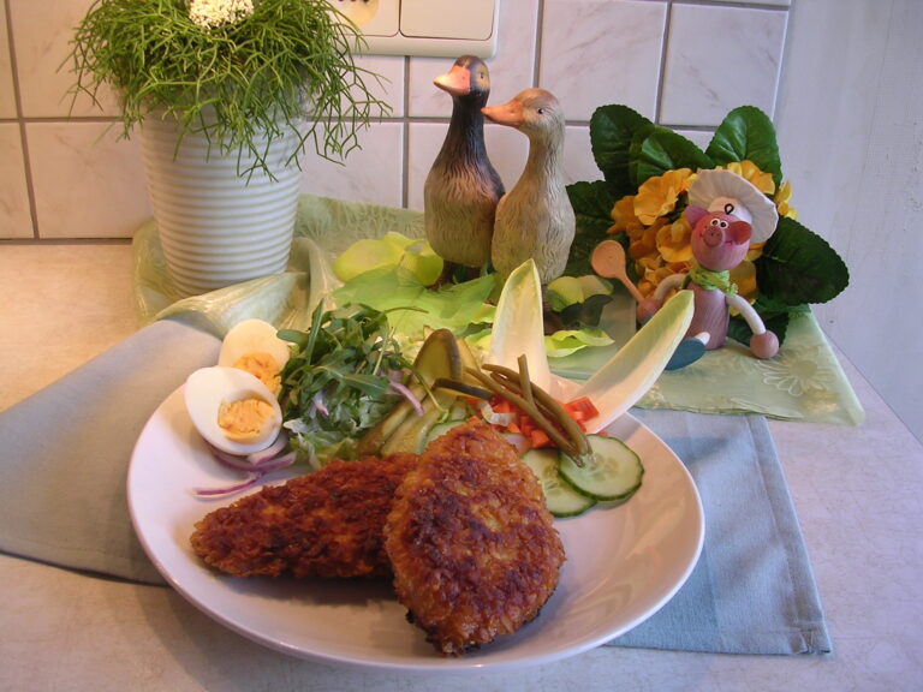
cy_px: 346
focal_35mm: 38
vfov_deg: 37.7
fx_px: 1013
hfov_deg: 49.0
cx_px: 462
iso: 100
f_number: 2.8
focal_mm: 5.8
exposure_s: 1/42.5
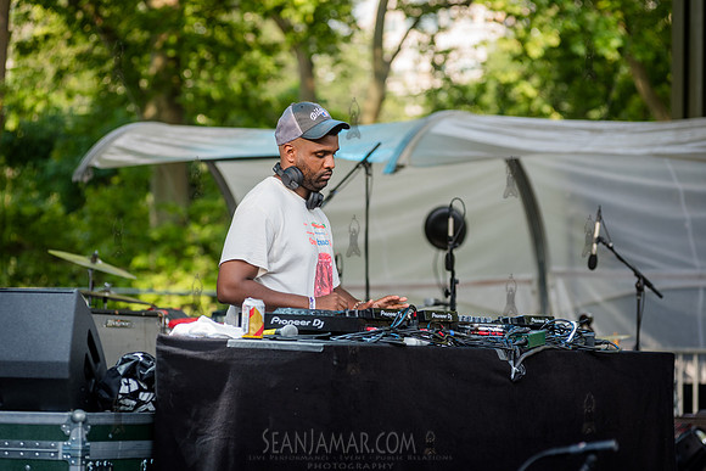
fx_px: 3091
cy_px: 236
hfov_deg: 13.0
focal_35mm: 158
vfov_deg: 8.7
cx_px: 353
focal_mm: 155
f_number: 4.5
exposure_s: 1/320
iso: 320
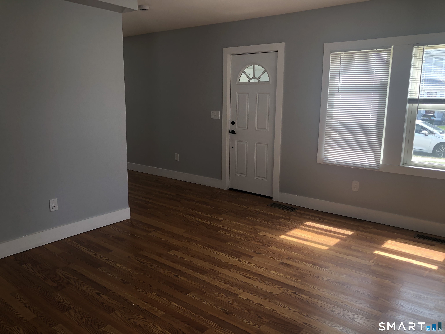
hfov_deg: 63.4
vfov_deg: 49.7
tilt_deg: -11.3
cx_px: 222
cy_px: 167
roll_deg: +0.8
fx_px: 360
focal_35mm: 28
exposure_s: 1/120
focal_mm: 4
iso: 40
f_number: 1.8
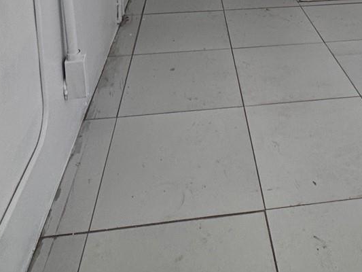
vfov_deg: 27.7
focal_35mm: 42
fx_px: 439
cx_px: 251
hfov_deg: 43.9
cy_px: -93
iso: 125
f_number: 2.2
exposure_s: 1/120
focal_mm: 2.22
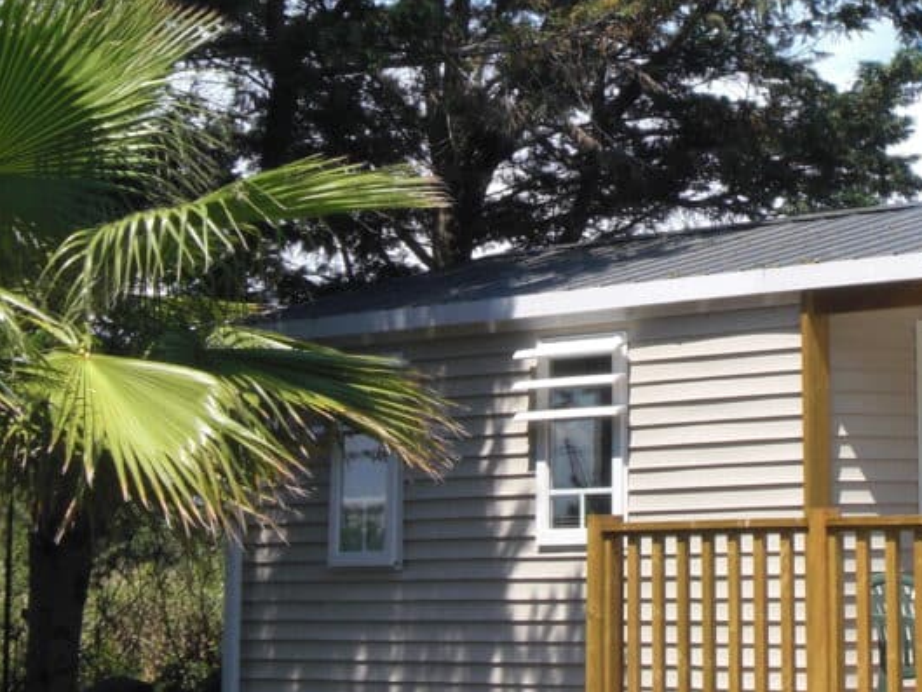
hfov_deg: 16.0
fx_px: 3250
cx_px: 807
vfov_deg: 12.1
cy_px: 221
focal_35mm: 122
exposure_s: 1/200
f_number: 7.2
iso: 64
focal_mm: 10.4
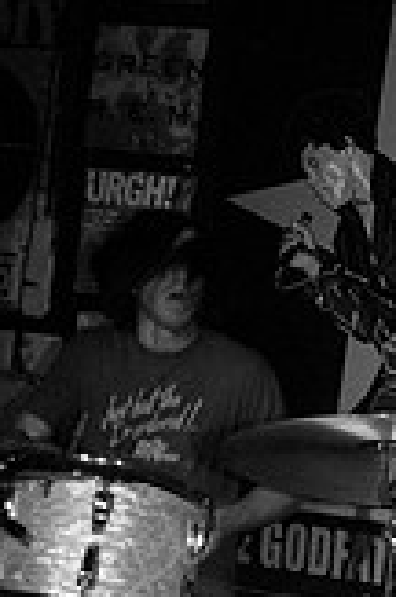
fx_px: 1375
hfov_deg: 15.7
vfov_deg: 24.0
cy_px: 498
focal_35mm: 83
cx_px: 500
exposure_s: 1/50
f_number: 2.8
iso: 800
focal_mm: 20
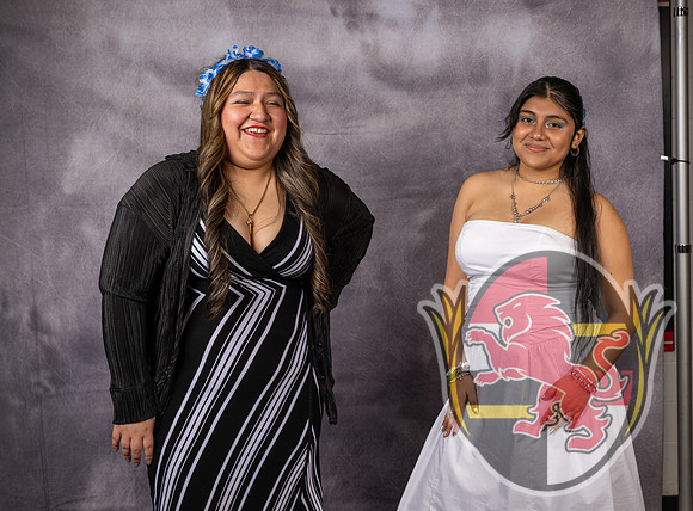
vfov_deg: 25.7
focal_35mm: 56
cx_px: 422
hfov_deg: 34.3
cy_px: 228
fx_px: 1119
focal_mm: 45
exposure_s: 1/400
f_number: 4.5
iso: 50
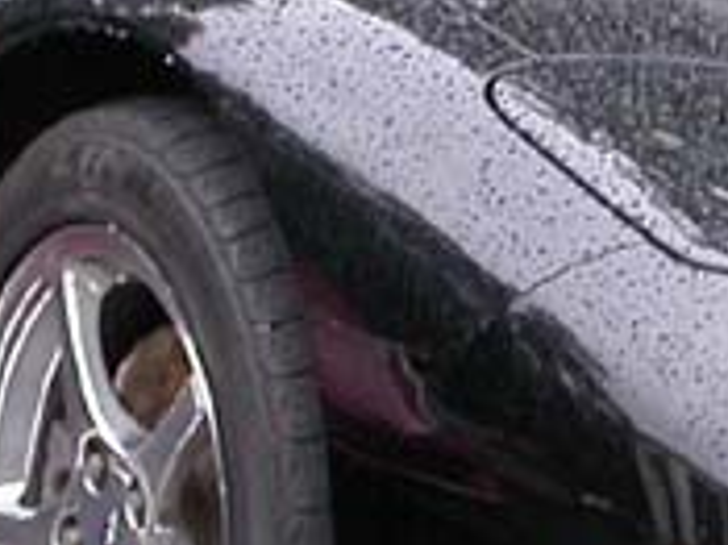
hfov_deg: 8.9
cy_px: 320
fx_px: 4666
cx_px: 670
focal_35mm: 222
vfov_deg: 6.7
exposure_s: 1/64.4
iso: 100
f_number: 3.3
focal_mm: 7.85
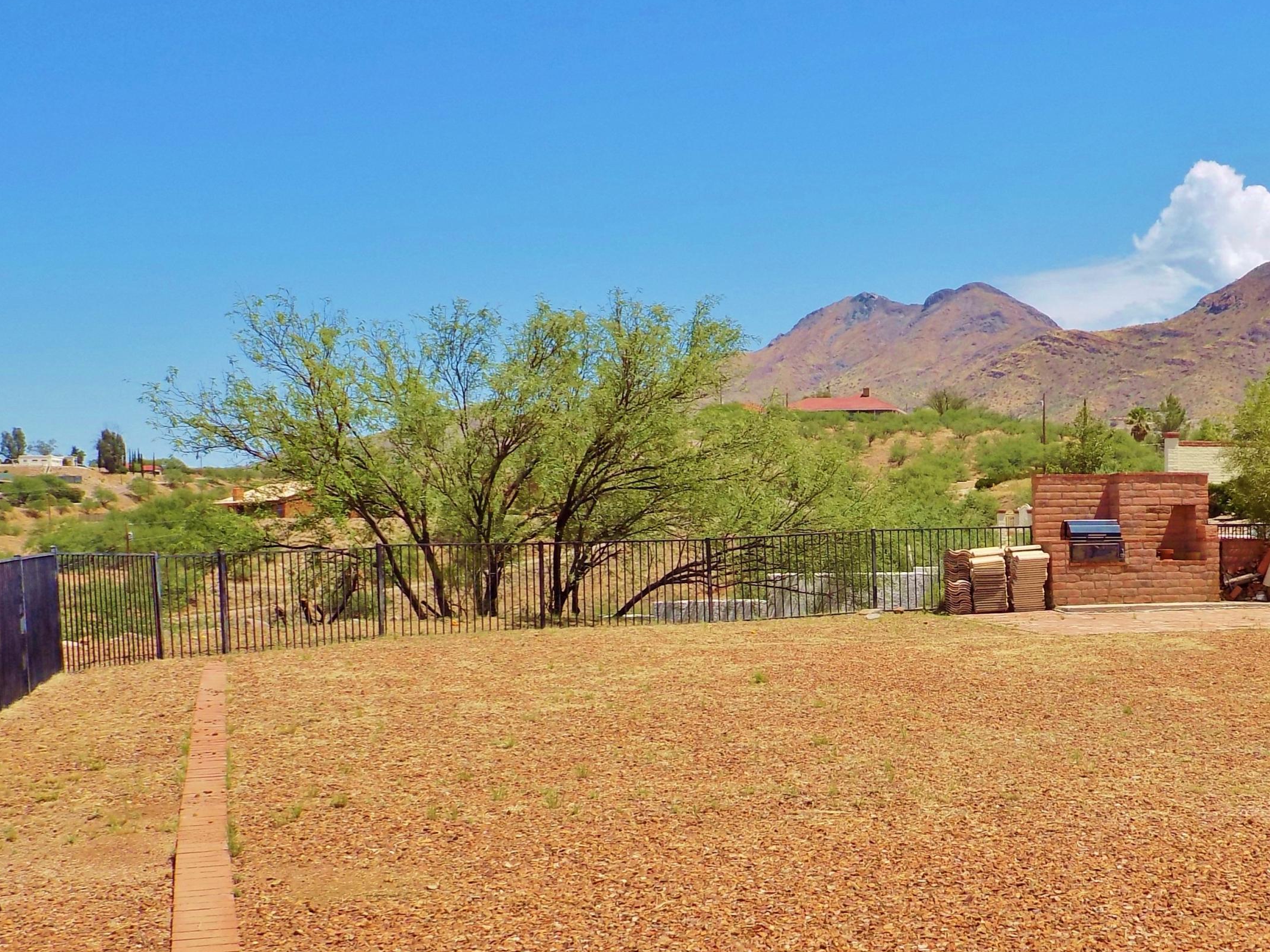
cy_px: 608
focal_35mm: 48
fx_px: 1761
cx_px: 895
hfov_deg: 39.0
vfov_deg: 30.1
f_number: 3.4
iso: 80
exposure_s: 1/1000
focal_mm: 6.1
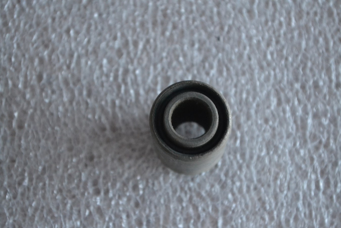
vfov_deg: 16.6
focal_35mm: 82
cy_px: 114
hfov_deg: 24.6
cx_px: 170
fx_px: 781
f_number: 5.6
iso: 3200
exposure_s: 1/40
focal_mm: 55
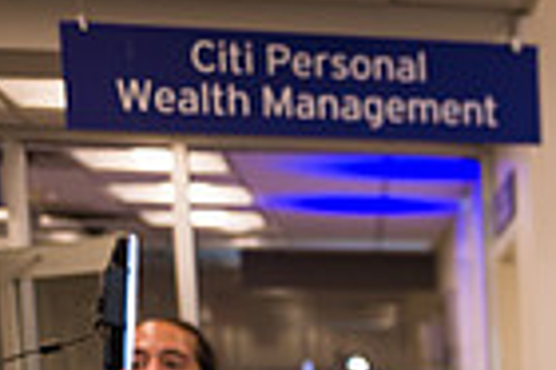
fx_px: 1789
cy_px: 680
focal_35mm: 116
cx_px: 1001
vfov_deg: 11.0
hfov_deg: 15.3
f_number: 3.2
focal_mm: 28
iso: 400
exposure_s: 1/200
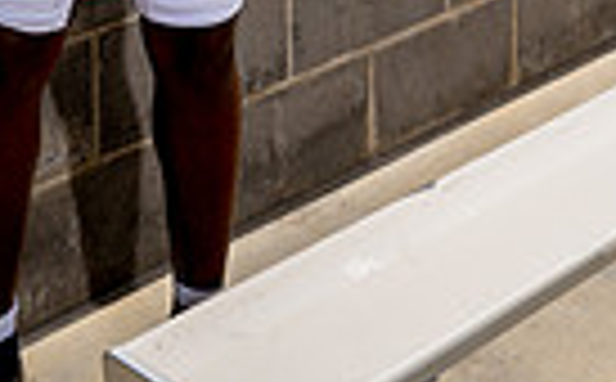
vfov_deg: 10.7
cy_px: -535
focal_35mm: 104
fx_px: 1742
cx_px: 292
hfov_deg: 20.0
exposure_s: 1/250
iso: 100
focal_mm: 31
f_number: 7.1
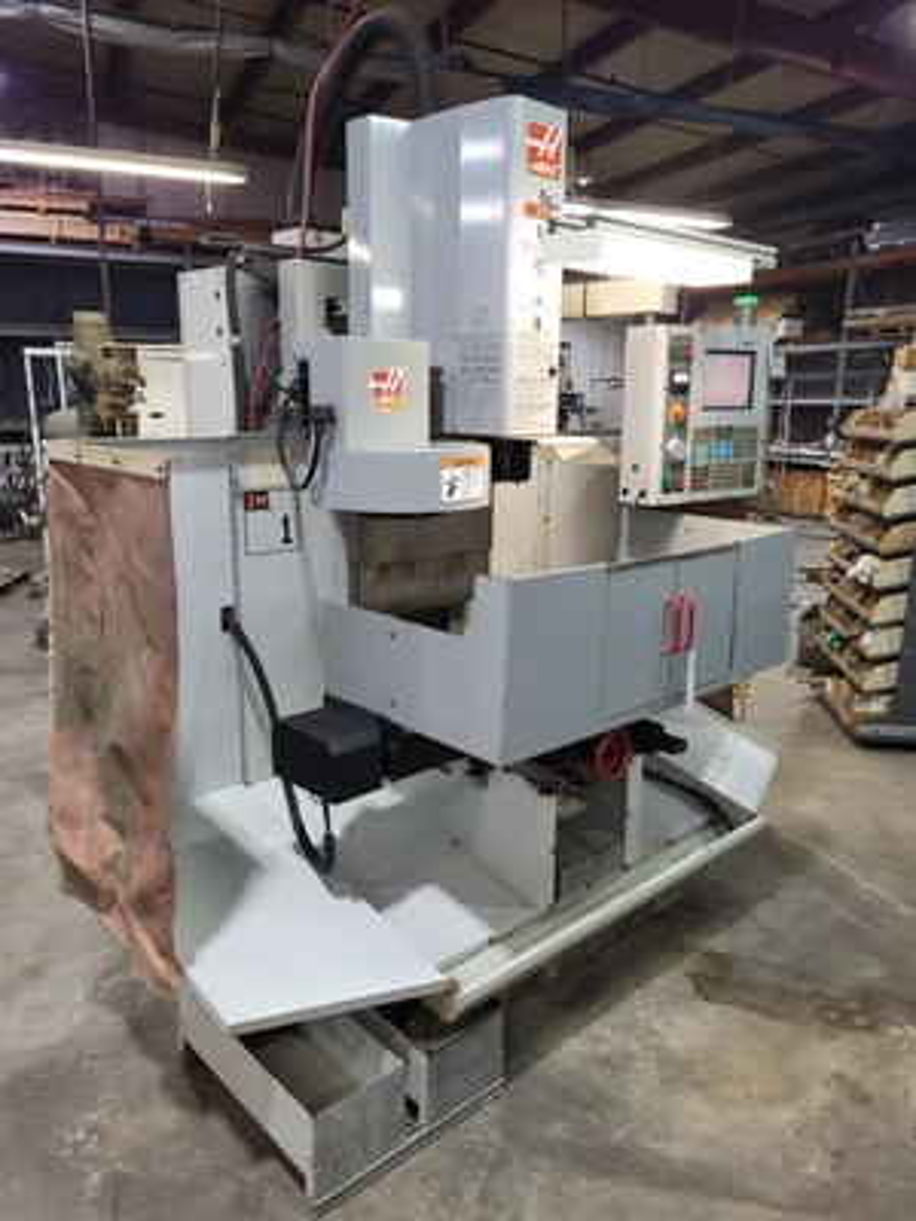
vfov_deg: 67.3
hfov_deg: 53.1
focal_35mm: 26
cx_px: 458
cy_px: 610
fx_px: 917
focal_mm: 5.4
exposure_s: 1/30
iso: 100
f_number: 1.8
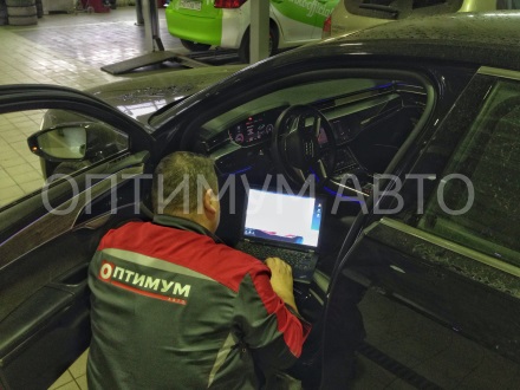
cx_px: 260
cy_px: 195
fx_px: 496
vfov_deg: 42.9
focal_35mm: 33
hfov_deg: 55.4
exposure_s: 1/20
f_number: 2.4
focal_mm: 4.12
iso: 160
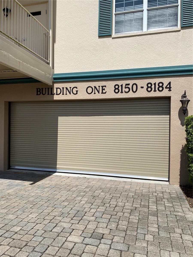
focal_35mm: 26
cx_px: 96
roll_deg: -0.6
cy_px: 128
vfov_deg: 67.3
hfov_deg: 53.1
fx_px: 193
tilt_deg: +1.5
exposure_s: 1/5495
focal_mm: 4.25
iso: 32
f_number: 1.8
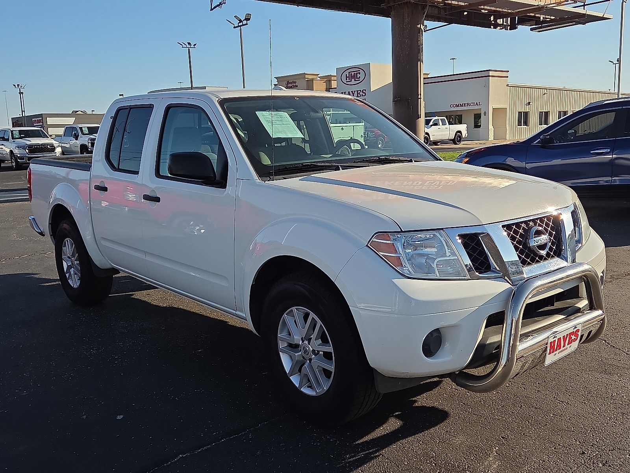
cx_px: 315
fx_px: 619
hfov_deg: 54.0
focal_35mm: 34
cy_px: 236
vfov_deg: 41.8
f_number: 1.8
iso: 25
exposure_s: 1/1429
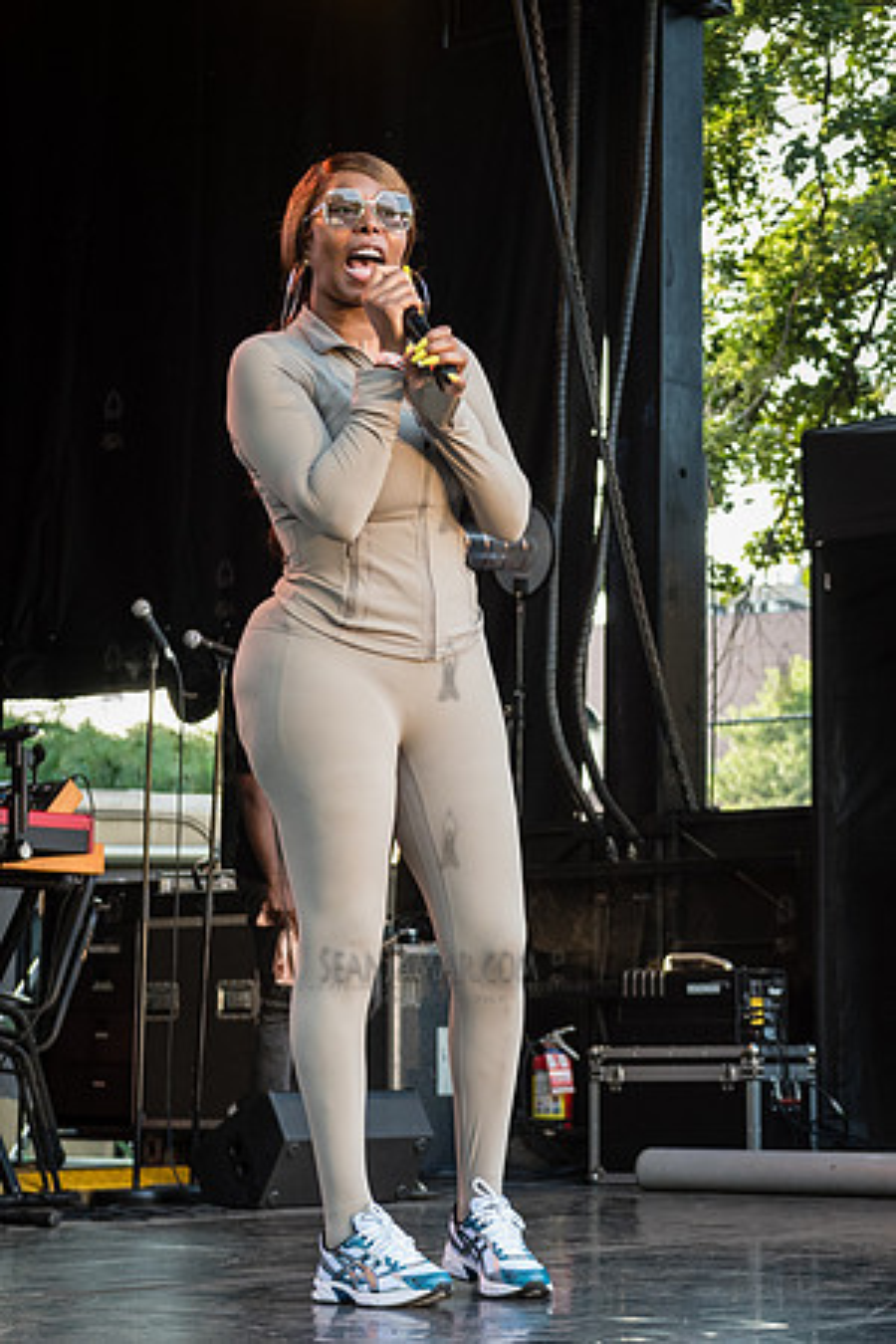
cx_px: 678
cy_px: 522
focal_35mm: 83
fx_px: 3080
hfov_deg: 16.5
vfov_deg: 24.6
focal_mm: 45
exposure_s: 1/640
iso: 1000
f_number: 3.2
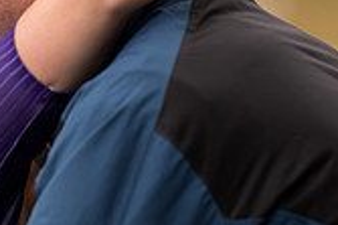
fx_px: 5159
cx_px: 87
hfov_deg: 3.8
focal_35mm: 550
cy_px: 98
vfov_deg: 2.5
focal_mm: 158
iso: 250
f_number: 3.5
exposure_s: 1/1000
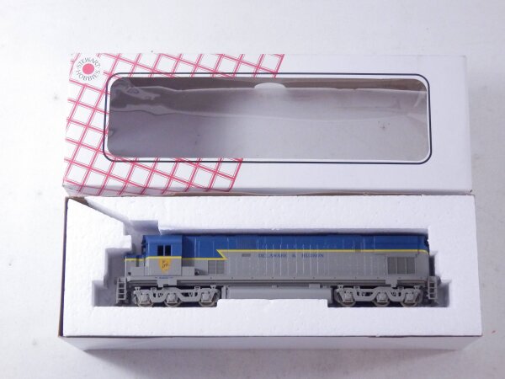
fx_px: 963
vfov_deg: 22.3
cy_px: 190
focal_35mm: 66
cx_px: 252
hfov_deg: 29.4
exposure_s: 1/160
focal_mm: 11.9
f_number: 4.4
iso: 640
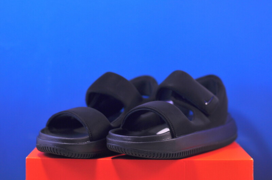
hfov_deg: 27.0
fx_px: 566
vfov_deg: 18.1
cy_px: 90
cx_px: 136
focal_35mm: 75
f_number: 2.5
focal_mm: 50
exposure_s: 1/320
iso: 250
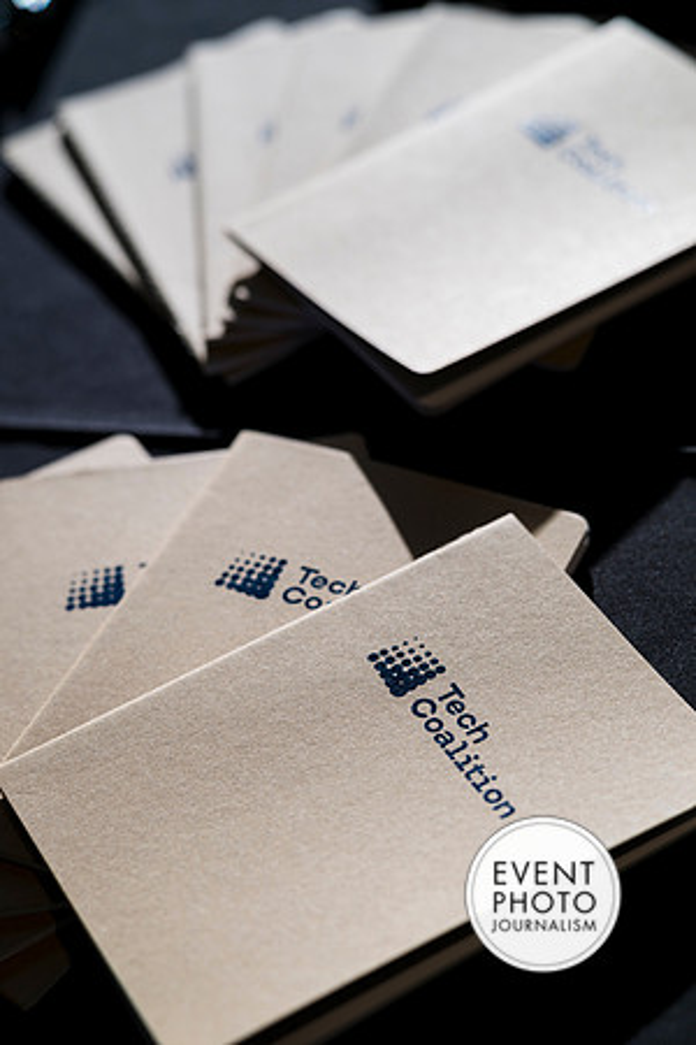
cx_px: 348
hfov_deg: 17.5
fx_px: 2262
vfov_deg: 26.0
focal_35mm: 78
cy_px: 522
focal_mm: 78
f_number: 3.5
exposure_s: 1/200
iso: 64
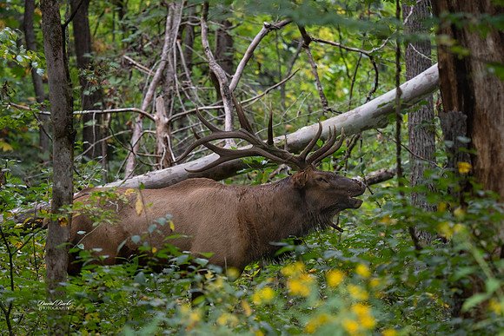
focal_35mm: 470
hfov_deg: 4.4
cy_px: 168
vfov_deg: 2.9
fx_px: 6581
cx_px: 252
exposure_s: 1/500
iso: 3200
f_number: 6.3
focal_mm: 470
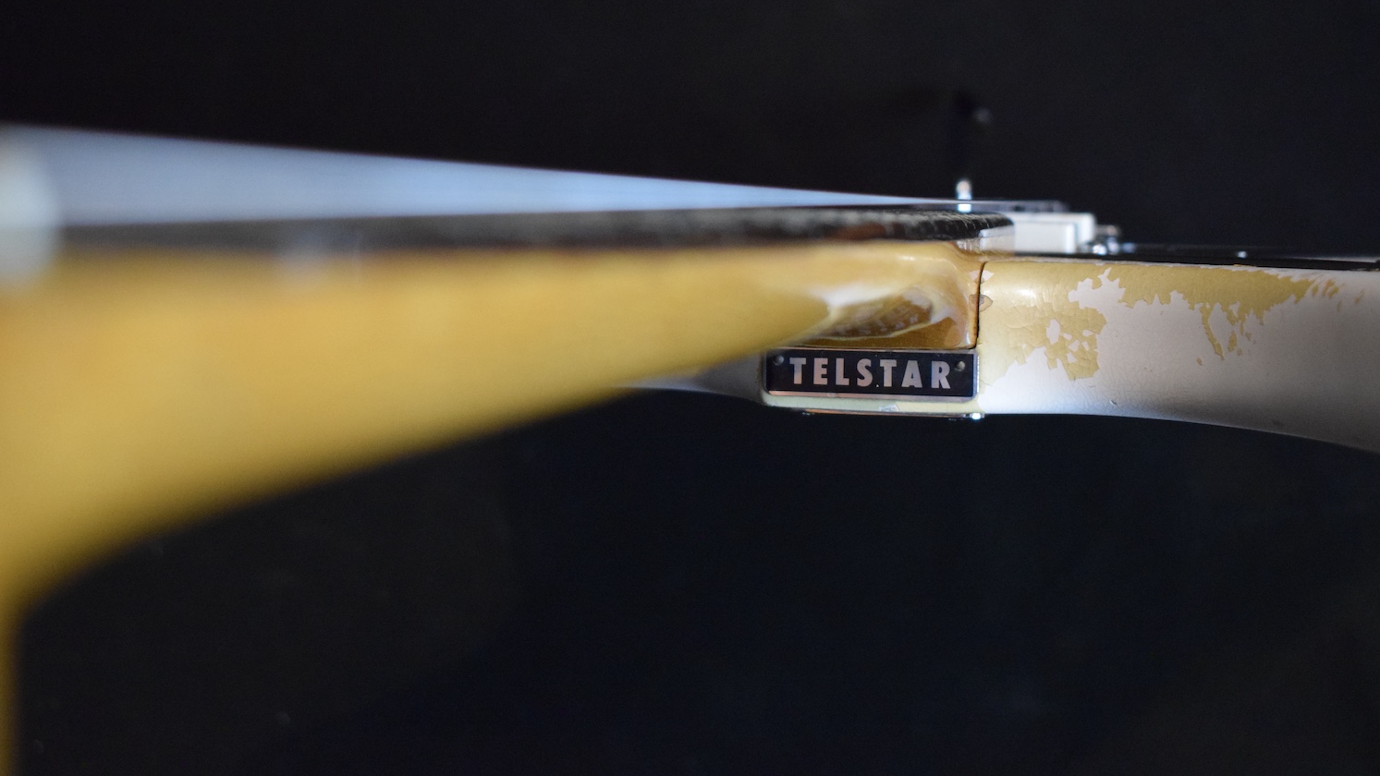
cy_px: 318
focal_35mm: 60
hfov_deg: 34.9
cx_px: 692
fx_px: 2196
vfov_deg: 20.0
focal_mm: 38
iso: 4000
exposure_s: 1/60
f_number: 4.8
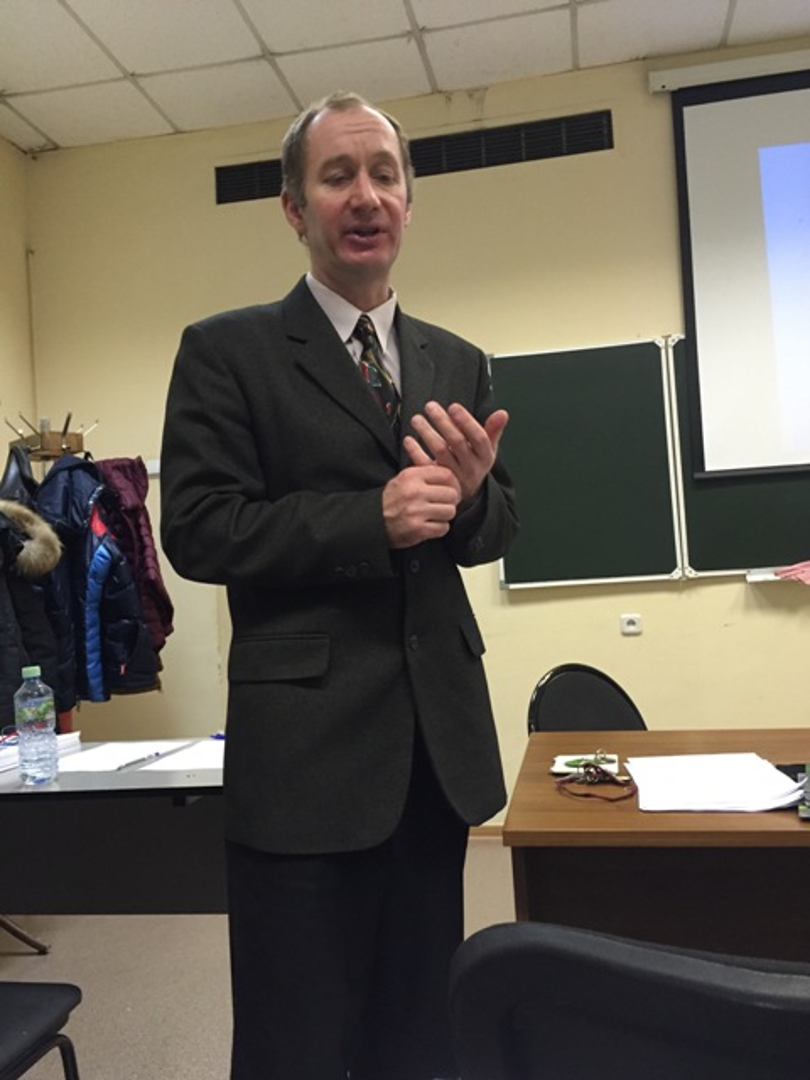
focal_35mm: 29
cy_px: 540
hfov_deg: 48.2
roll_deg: +2.8
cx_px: 405
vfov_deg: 61.7
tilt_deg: +3.1
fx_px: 905
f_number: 2.2
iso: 250
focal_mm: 4.15
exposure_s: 1/33
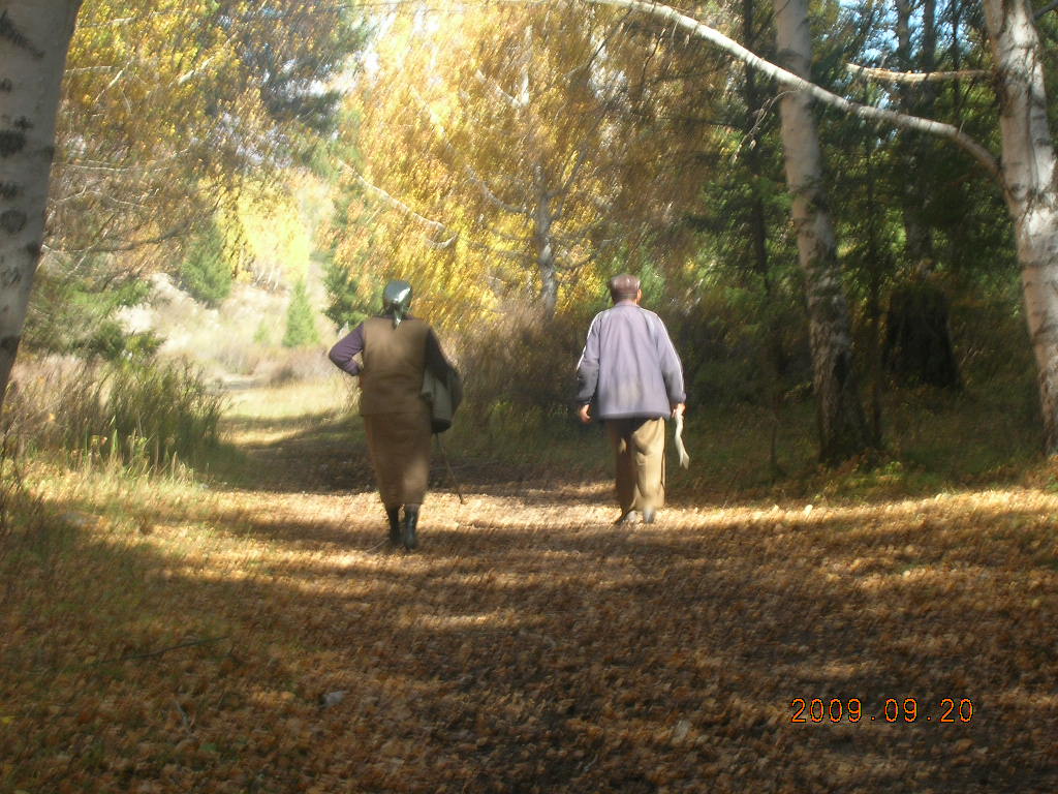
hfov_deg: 19.8
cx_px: 529
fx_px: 3026
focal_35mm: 99
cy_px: 397
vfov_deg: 14.9
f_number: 8.1
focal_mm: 16.4
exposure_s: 1/23.5
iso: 50
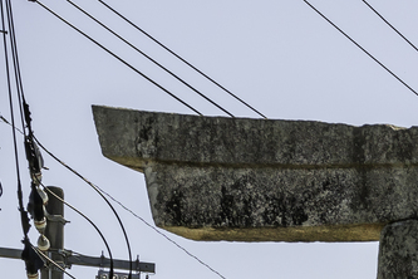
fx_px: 2299
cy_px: 555
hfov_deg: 9.9
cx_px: 718
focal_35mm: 198
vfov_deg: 6.7
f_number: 8
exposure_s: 1/400
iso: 125
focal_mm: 33
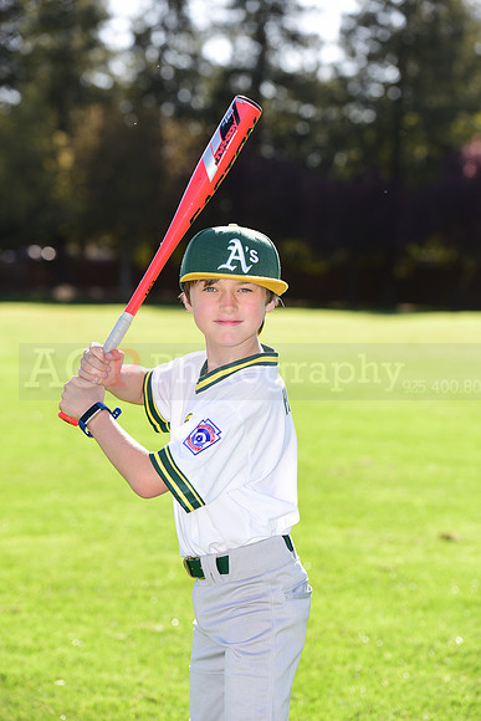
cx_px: 240
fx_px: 2604
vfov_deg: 15.8
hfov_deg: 10.6
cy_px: 360
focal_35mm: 130
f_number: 4.5
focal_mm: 130
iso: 125
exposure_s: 1/320
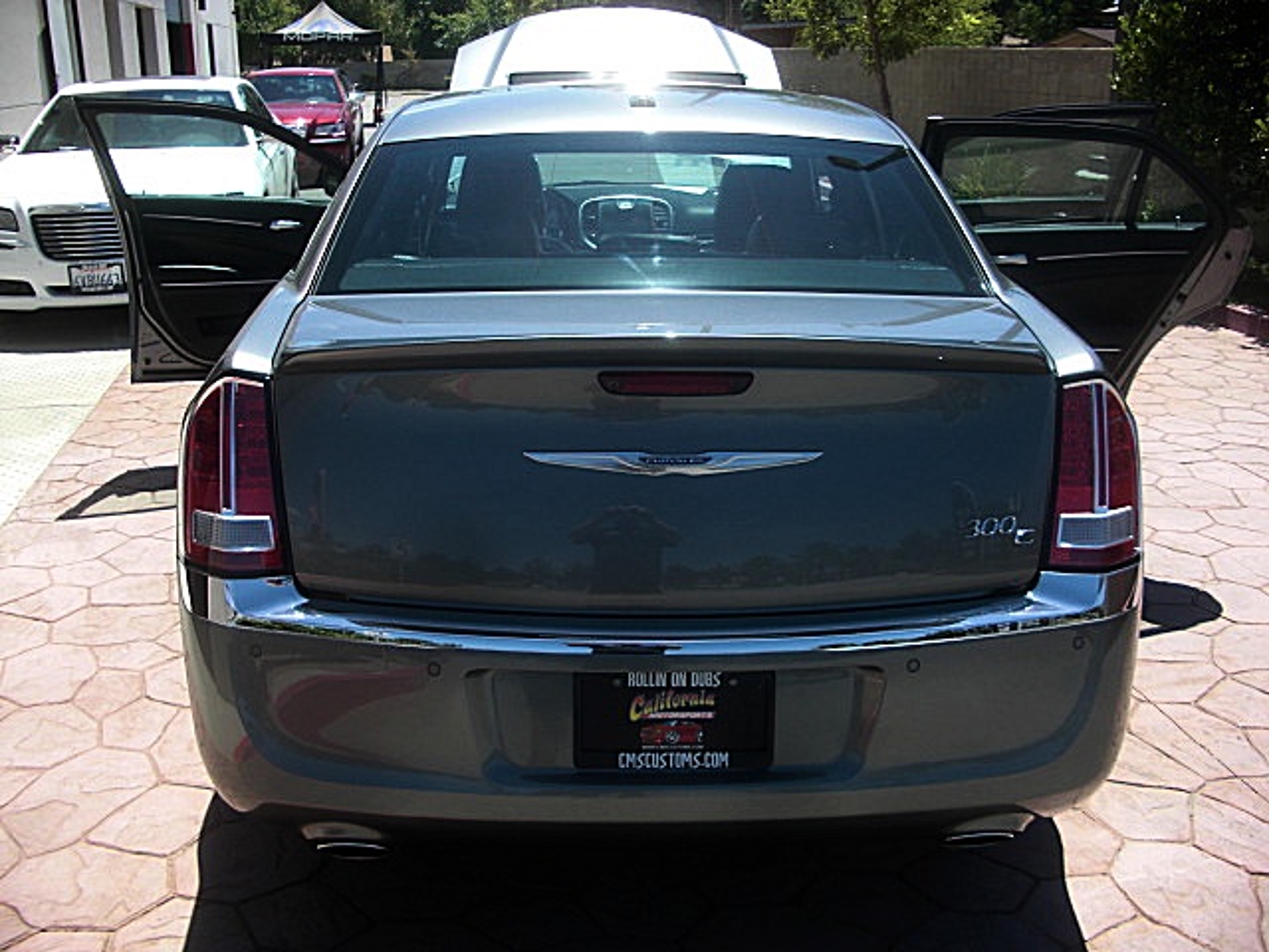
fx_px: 1320
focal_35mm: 36
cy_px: 476
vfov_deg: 39.7
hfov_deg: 51.4
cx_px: 634
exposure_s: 1/640
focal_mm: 6.3
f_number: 2.8
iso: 50
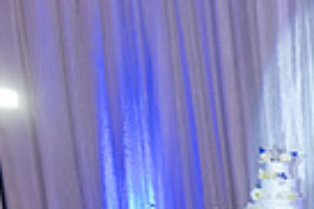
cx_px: 564
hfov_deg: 16.7
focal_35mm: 102
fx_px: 889
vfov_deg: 12.4
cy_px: 353
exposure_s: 1/160
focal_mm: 24
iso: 1600
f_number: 3.5
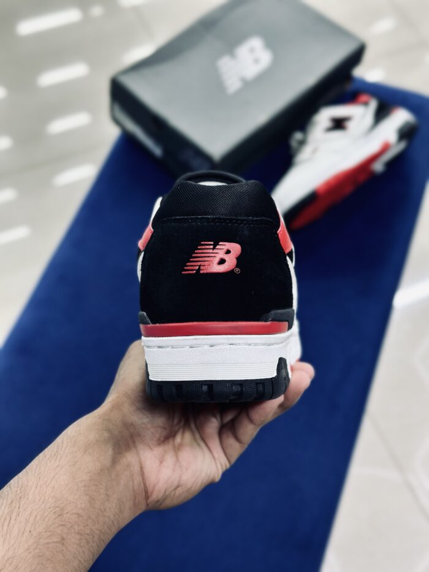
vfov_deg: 39.7
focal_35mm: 48
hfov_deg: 30.3
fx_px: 793
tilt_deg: -58.1
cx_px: 214
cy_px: 286
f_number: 1.78
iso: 125
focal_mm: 6.86
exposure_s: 1/100
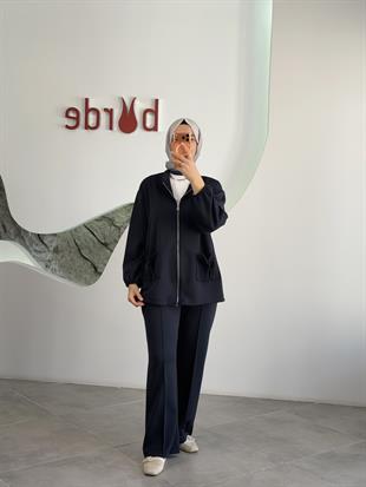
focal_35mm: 48
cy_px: 244
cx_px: 183
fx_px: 676
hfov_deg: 30.3
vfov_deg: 39.6
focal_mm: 6.76
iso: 64
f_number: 1.78
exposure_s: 1/411
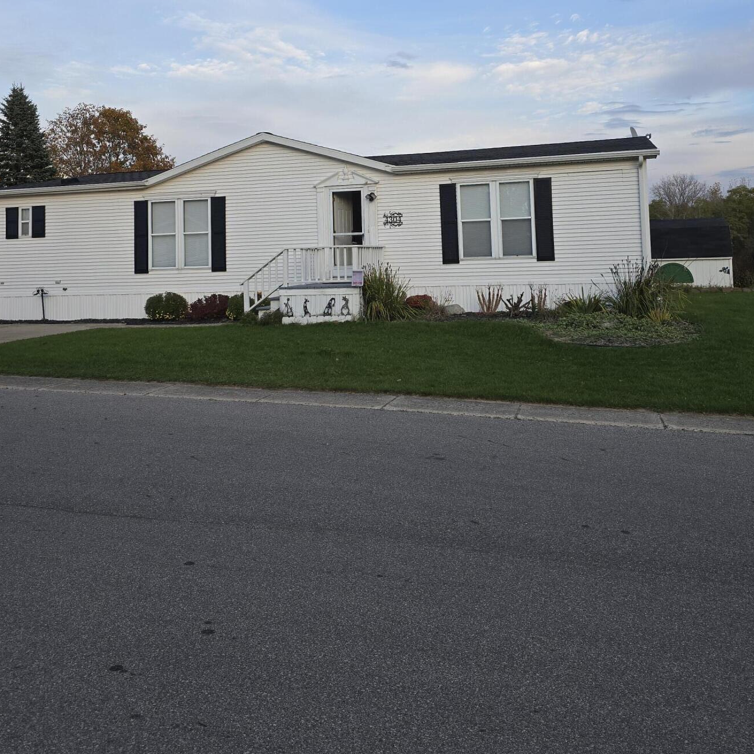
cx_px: 401
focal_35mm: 31
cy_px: 225
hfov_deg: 52.5
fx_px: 764
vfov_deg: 51.1
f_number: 1.7
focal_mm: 6.3
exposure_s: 1/154
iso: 12
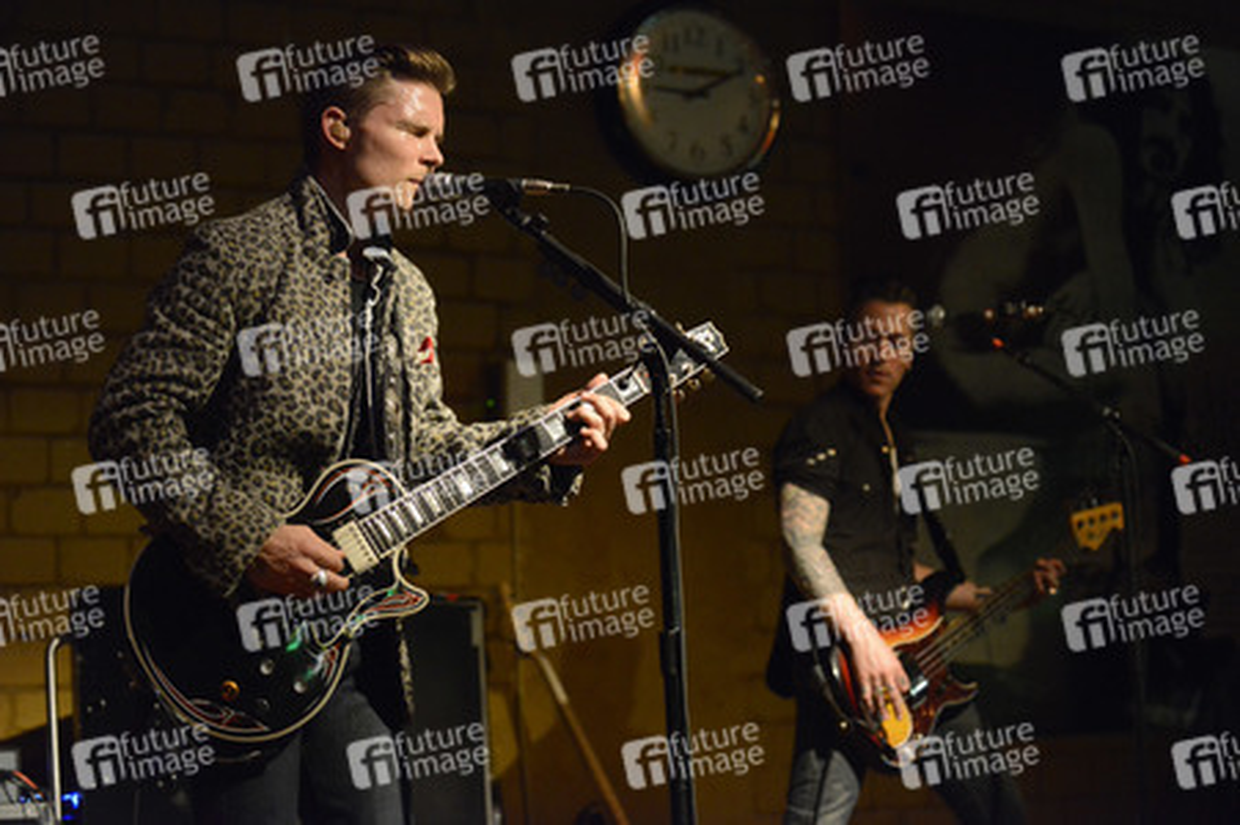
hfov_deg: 28.9
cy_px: 412
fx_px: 2409
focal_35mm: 70
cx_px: 620
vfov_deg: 19.4
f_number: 2.8
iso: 8063
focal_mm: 70
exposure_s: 1/160
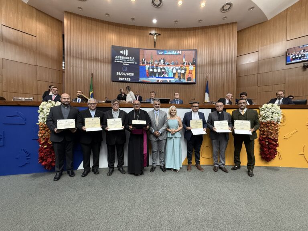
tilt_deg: -0.8
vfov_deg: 85.7
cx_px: 154
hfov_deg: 102.1
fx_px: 125
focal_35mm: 14
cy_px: 116
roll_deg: -1.1
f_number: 2.2
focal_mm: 2.22
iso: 250
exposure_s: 1/120
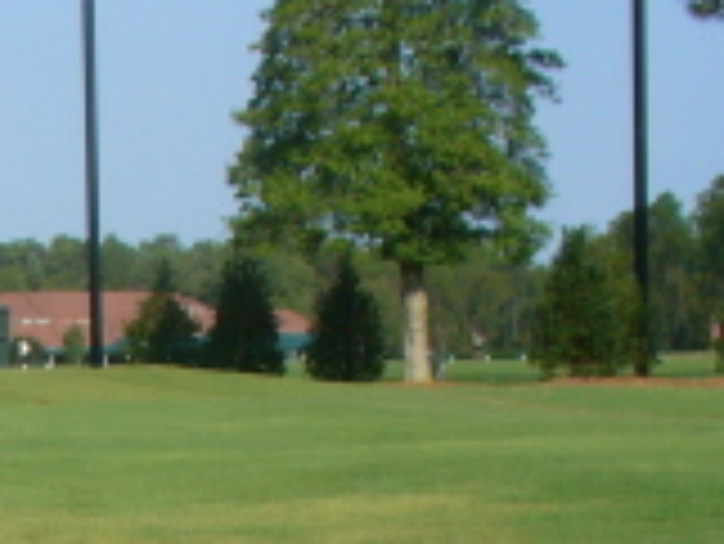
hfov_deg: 12.6
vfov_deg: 9.8
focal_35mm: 147
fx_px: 3077
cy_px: 836
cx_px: -418
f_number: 5.6
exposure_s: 1/320
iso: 80
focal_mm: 6.1
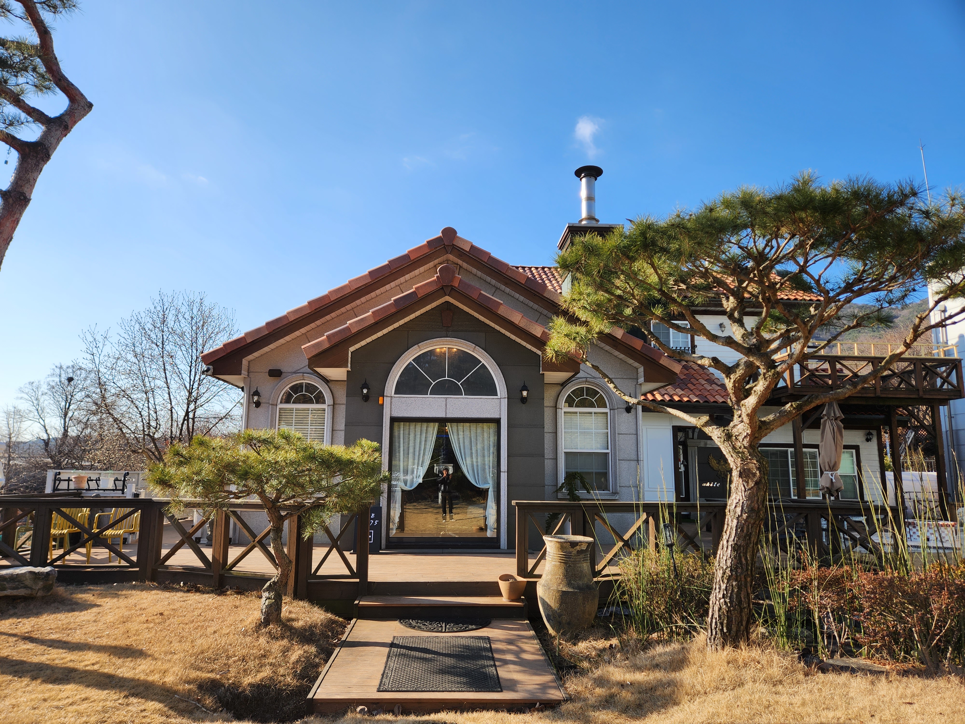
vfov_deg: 58.9
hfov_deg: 73.9
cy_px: 362
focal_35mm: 23
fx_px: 641
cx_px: 482
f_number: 1.8
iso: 20
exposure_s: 1/1126
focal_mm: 5.4
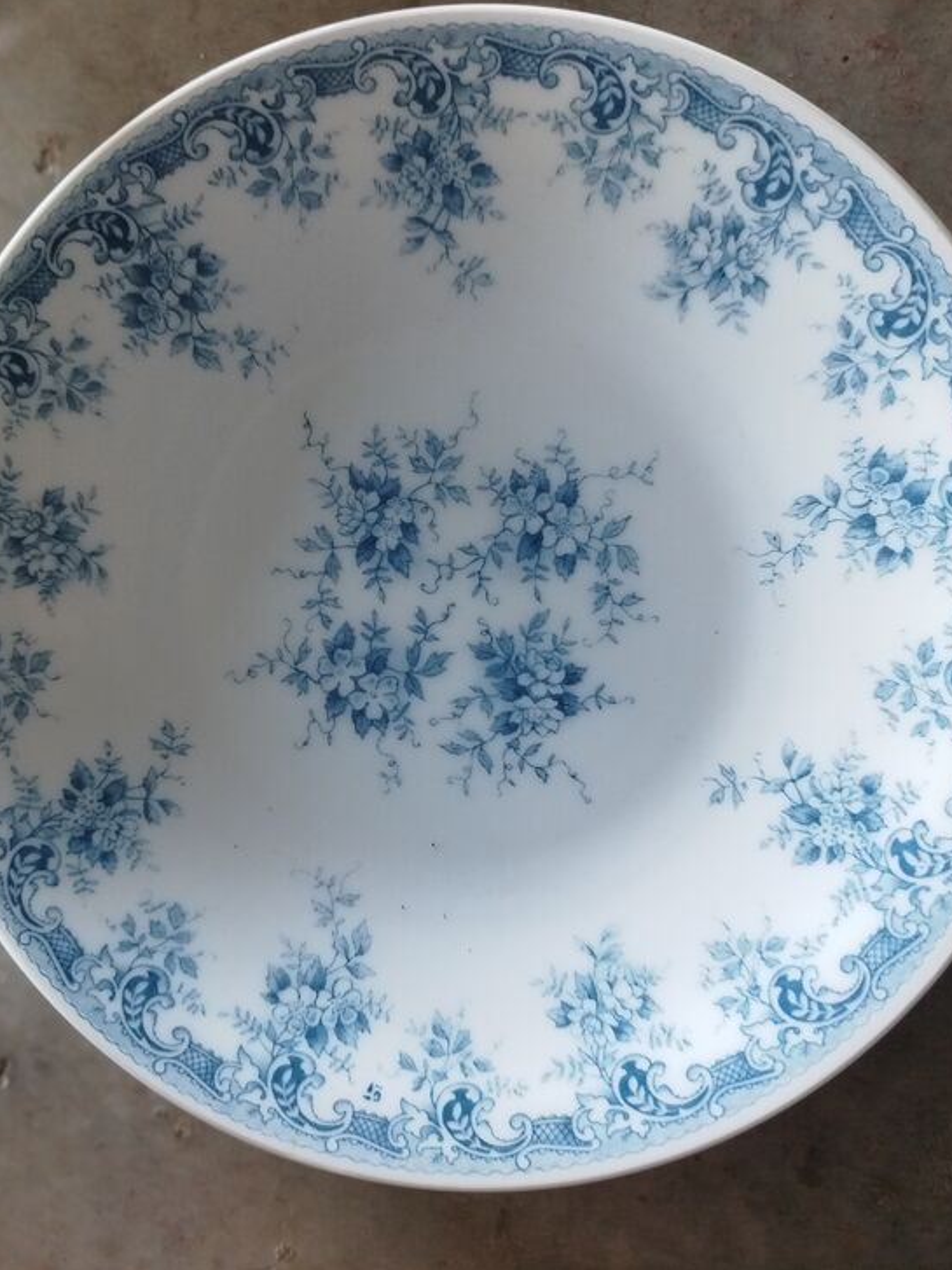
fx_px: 1210
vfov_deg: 55.4
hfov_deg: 42.8
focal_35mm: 33
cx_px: 409
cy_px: 618
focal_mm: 5.31
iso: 250
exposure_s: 1/33
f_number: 1.7
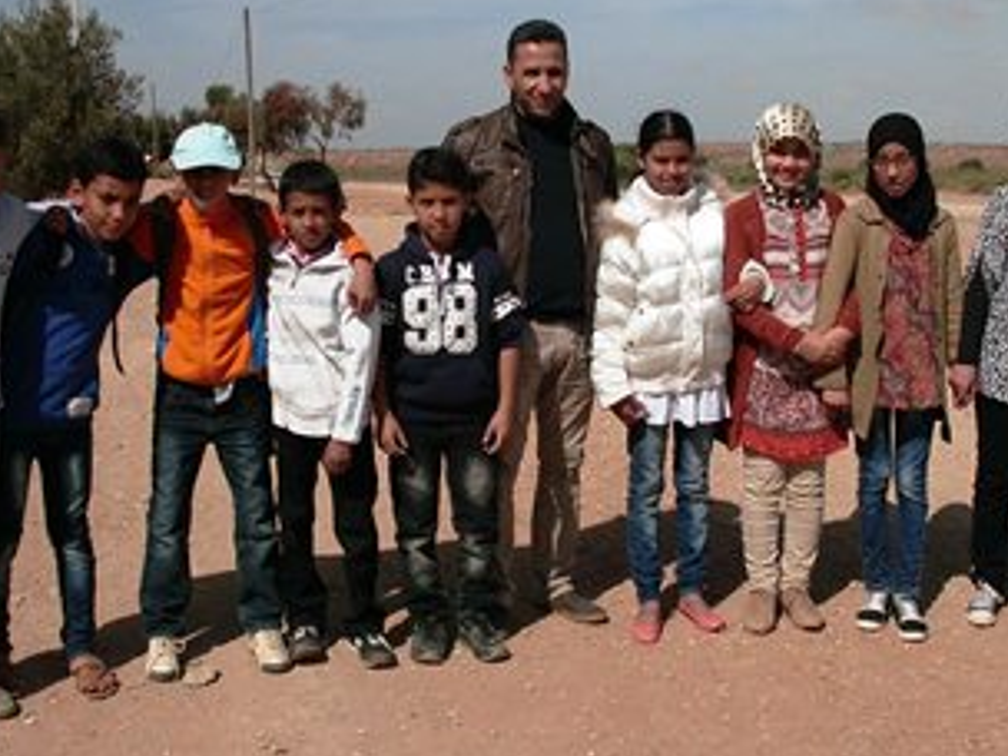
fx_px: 1543
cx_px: 544
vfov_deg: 27.5
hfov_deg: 36.2
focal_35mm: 53
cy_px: 385
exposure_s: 1/800
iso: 64
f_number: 7.3
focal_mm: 6.3
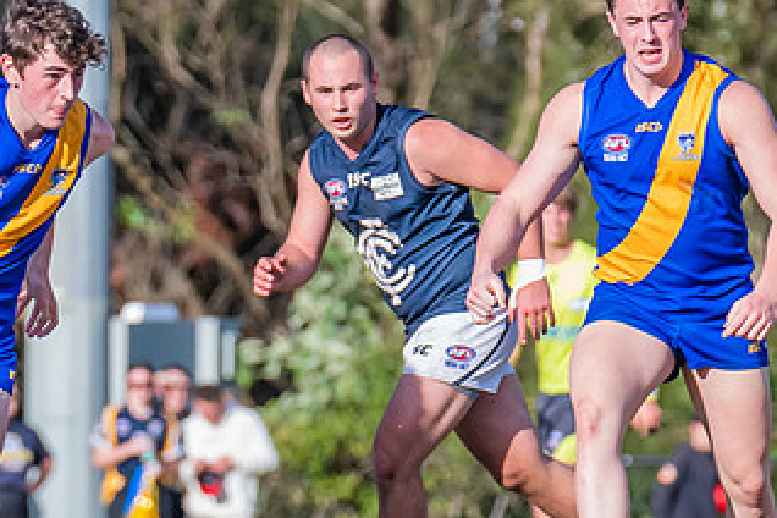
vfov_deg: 1.4
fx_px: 20675
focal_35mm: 958
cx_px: -134
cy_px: 287
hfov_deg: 2.2
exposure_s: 1/2000
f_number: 7.1
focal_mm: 310
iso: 800
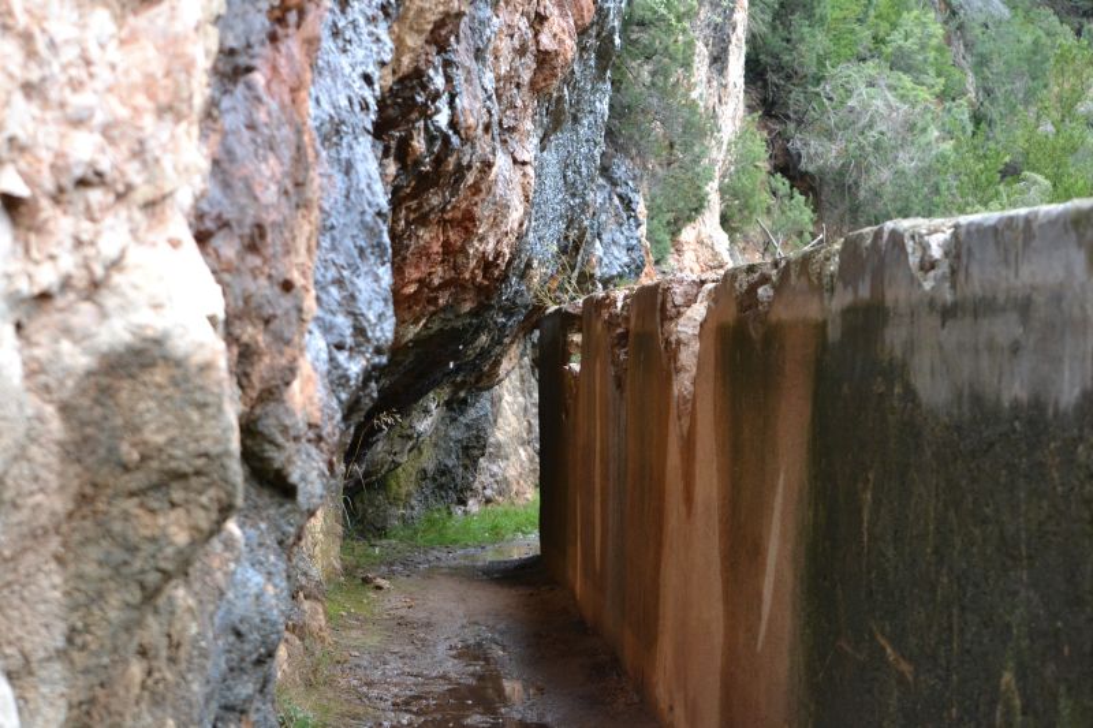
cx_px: 546
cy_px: 364
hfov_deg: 23.4
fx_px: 2641
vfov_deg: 15.7
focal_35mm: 87
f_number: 6.3
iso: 1600
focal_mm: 58
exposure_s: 1/250
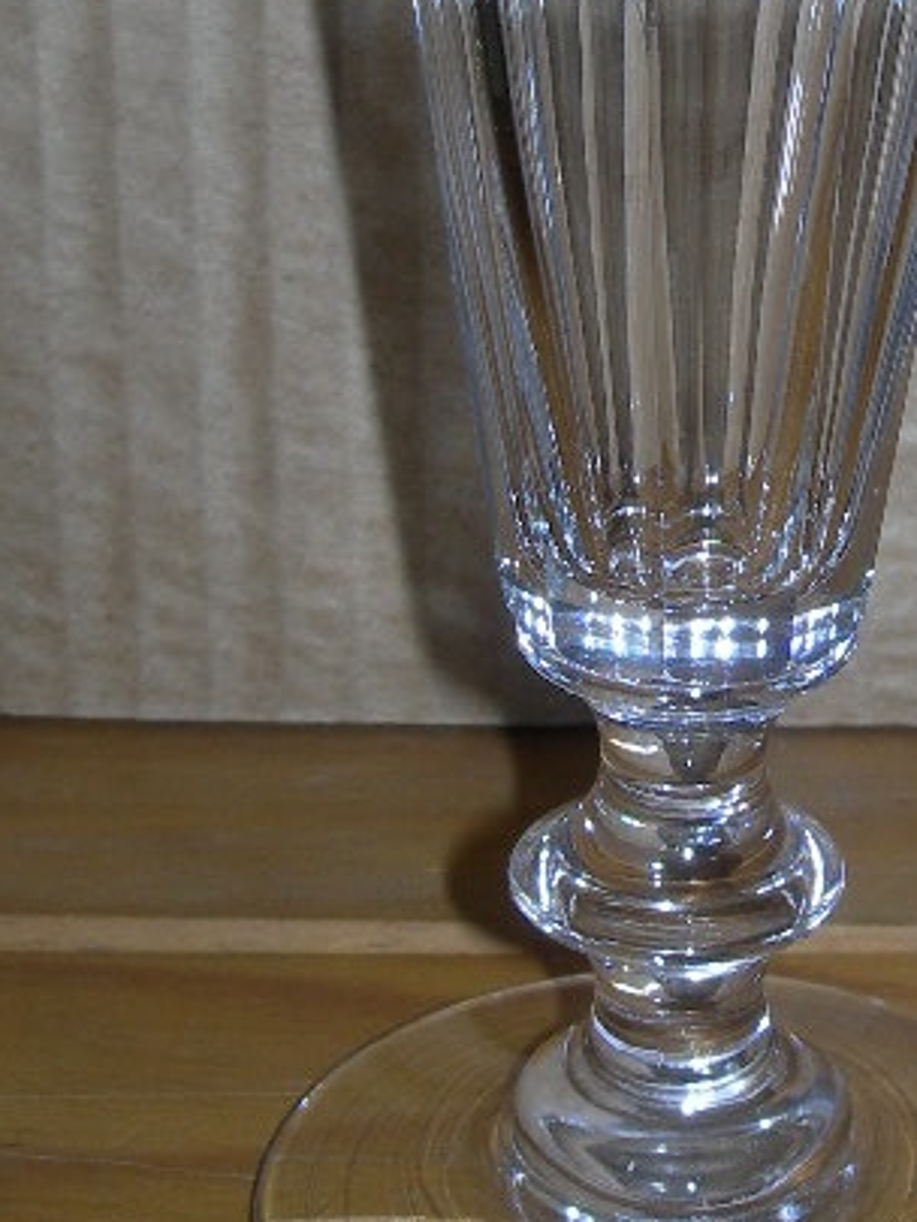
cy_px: 247
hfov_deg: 15.4
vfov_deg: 20.2
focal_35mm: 96
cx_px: 667
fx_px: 3389
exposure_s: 1/60.1
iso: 50
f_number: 4.8
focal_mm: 7.8
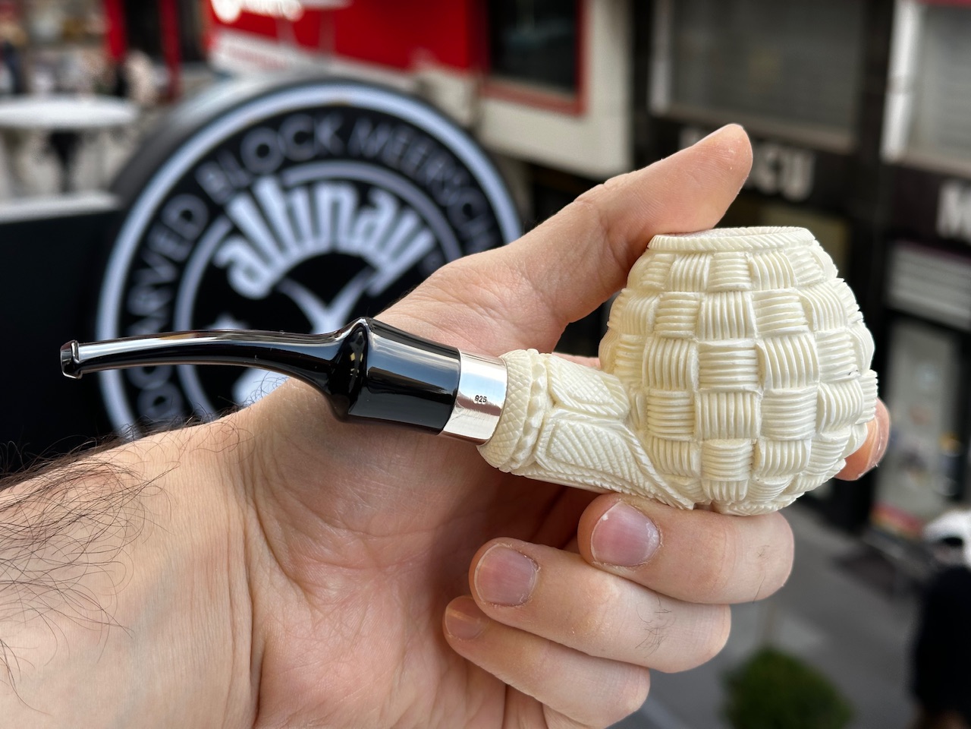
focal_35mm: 48
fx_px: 1346
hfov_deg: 39.7
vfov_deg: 30.3
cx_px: 486
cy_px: 364
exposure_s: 1/210
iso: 64
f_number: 1.78
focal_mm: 6.86
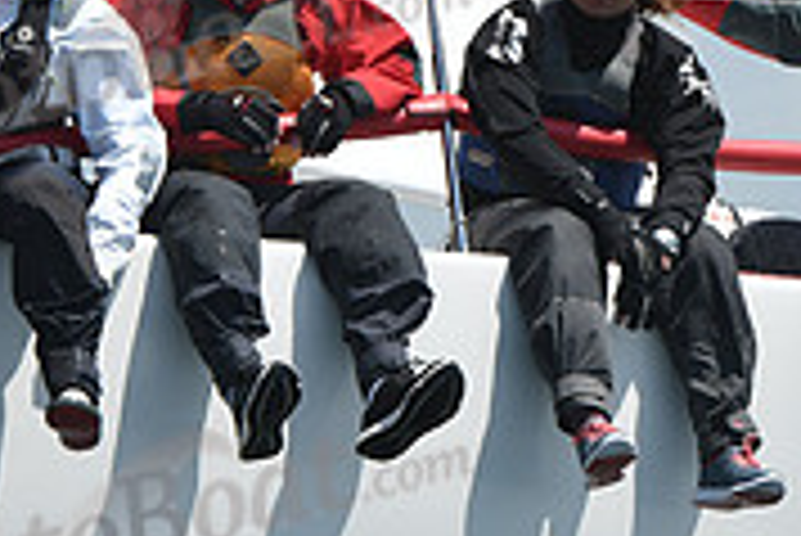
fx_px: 12314
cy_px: 227
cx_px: 706
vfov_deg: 2.5
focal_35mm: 553
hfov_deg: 3.7
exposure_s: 1/1250
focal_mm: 170
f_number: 8
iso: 250
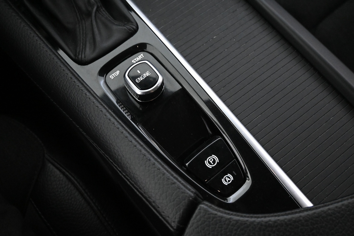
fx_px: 339
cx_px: 177
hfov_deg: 55.1
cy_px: 118
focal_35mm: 34
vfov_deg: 38.4
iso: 7200
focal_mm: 23
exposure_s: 1/40
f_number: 4.2
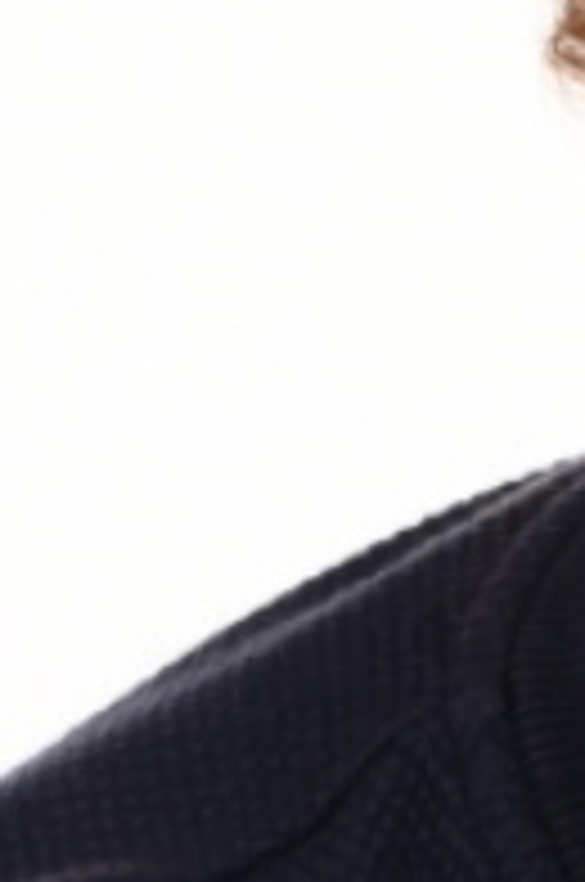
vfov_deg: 3.2
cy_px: 531
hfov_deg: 2.1
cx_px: 1242
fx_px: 15777
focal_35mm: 645
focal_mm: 105
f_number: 10
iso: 400
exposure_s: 1/125
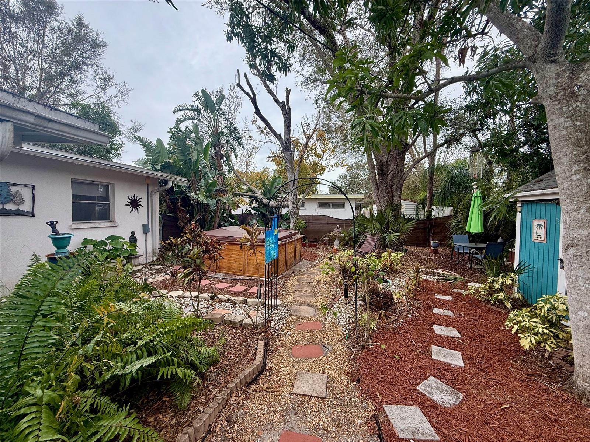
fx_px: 239
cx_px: 295
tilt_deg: -2.1
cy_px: 221
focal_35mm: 14
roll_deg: +0.0
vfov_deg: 85.7
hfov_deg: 102.1
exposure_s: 1/254
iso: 64
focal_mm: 2.22
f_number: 2.2
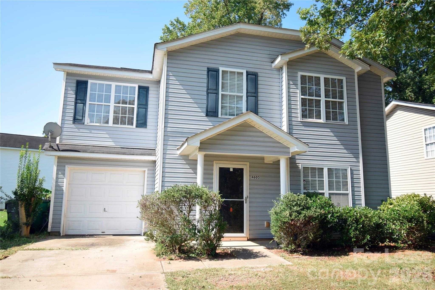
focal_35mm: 27
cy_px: 145
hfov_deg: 67.4
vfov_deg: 47.9
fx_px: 326
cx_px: 218
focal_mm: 18
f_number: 9
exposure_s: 1/320
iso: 200
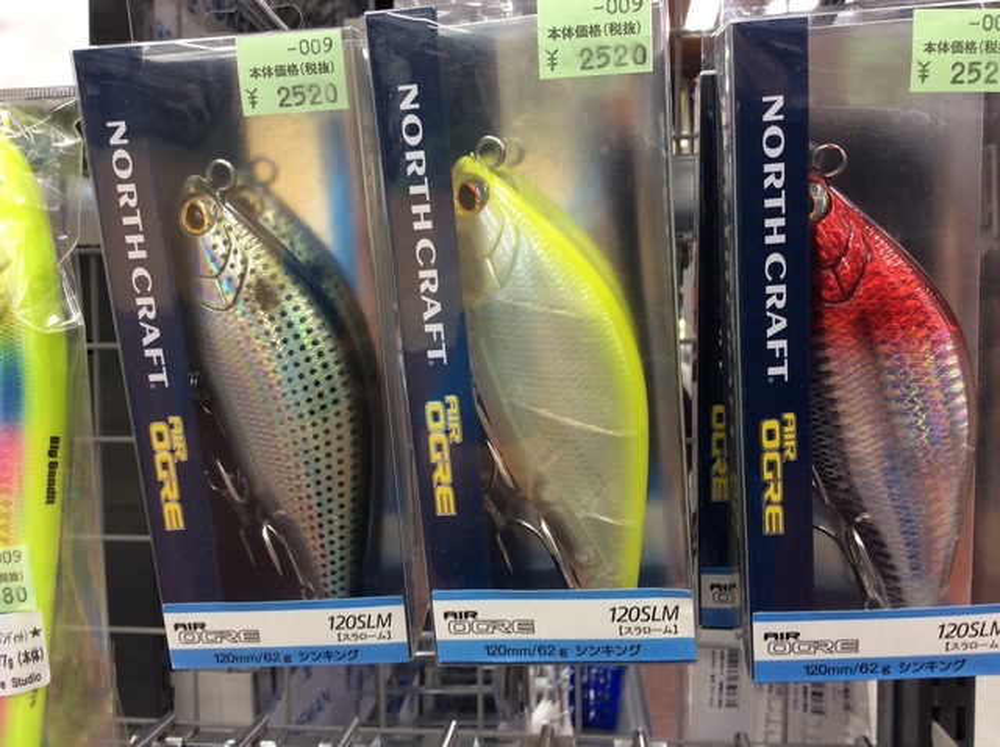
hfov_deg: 56.9
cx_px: 500
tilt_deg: -4.9
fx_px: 923
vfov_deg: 44.1
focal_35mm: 32
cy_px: 374
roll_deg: +0.0
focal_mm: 3.3
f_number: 2.4
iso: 50
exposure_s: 1/24
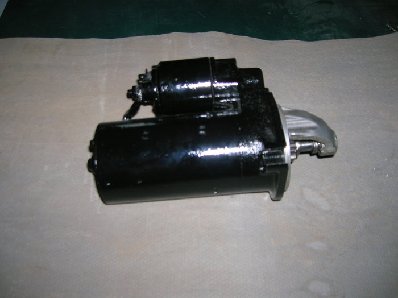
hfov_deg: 54.0
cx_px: 199
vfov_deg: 41.7
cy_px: 149
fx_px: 391
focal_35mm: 34
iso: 50
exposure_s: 1/60.1
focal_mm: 5.7
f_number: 2.9
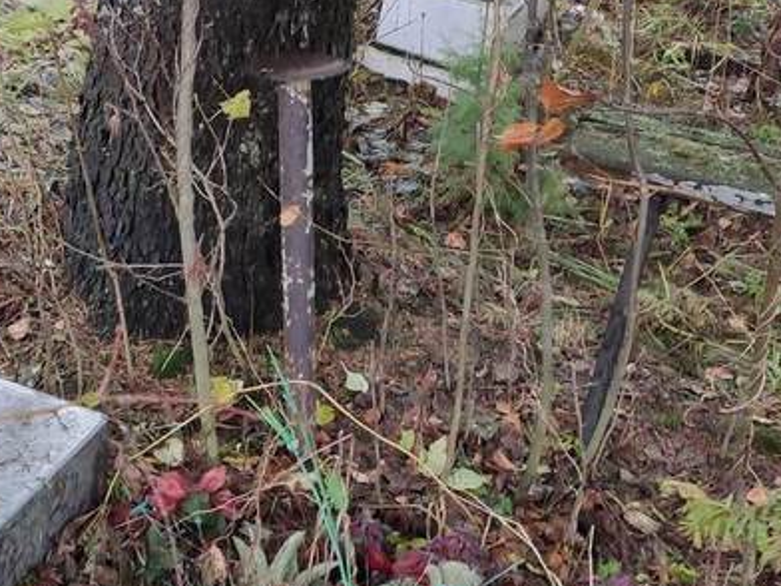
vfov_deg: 21.6
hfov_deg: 28.5
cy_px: 297
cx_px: 353
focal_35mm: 68
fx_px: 1534
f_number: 1.75
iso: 206
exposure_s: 1/60
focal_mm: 4.77
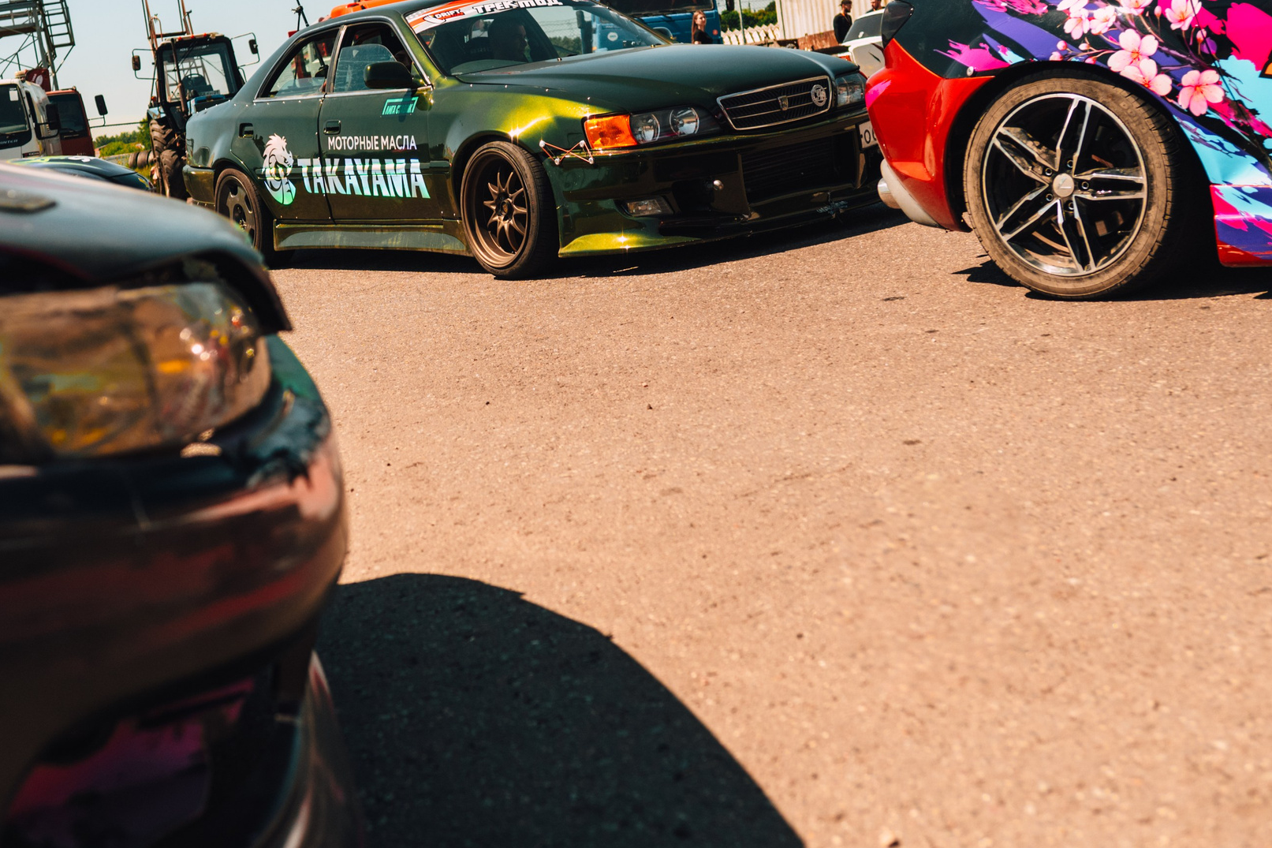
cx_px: 442
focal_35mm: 41
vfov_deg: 32.4
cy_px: 283
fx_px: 1448
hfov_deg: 46.8
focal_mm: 24
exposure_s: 1/8000
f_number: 2.8
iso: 720
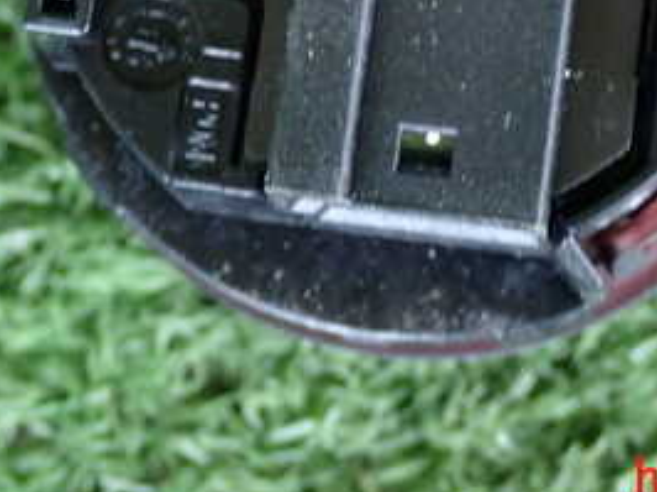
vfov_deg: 8.5
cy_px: -45
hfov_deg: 11.4
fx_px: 3299
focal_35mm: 174
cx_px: 452
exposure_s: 1/30
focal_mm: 13.65
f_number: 4.1
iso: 800
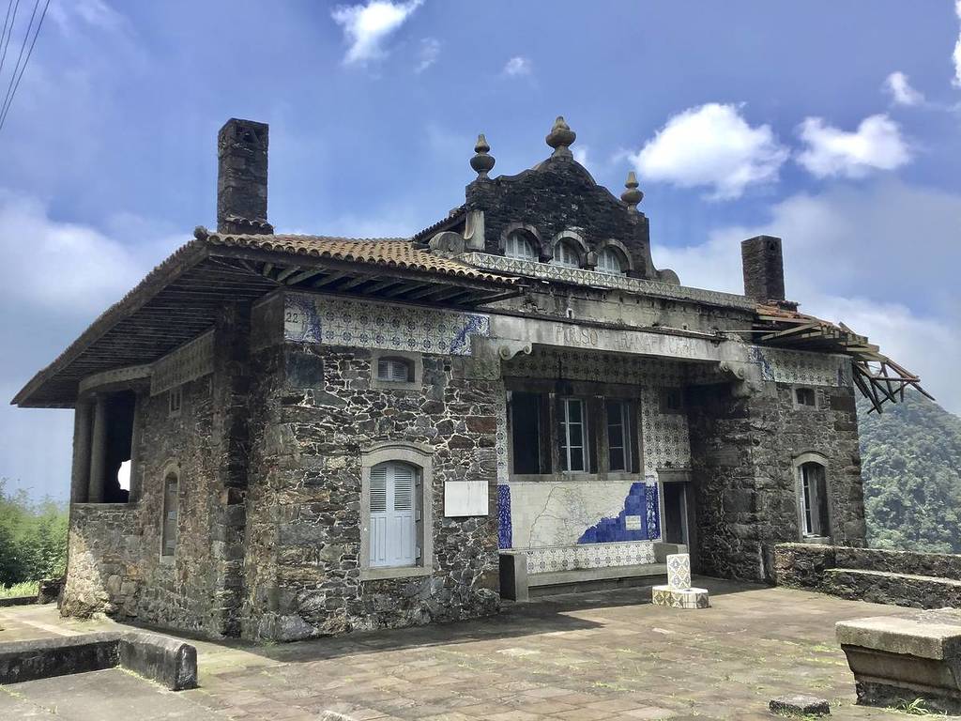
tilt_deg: +7.9
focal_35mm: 31
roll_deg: +1.9
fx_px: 861
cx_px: 480
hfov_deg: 58.4
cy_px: 360
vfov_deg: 45.4
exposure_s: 1/1217
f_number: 2.4
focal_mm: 3.3
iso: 25
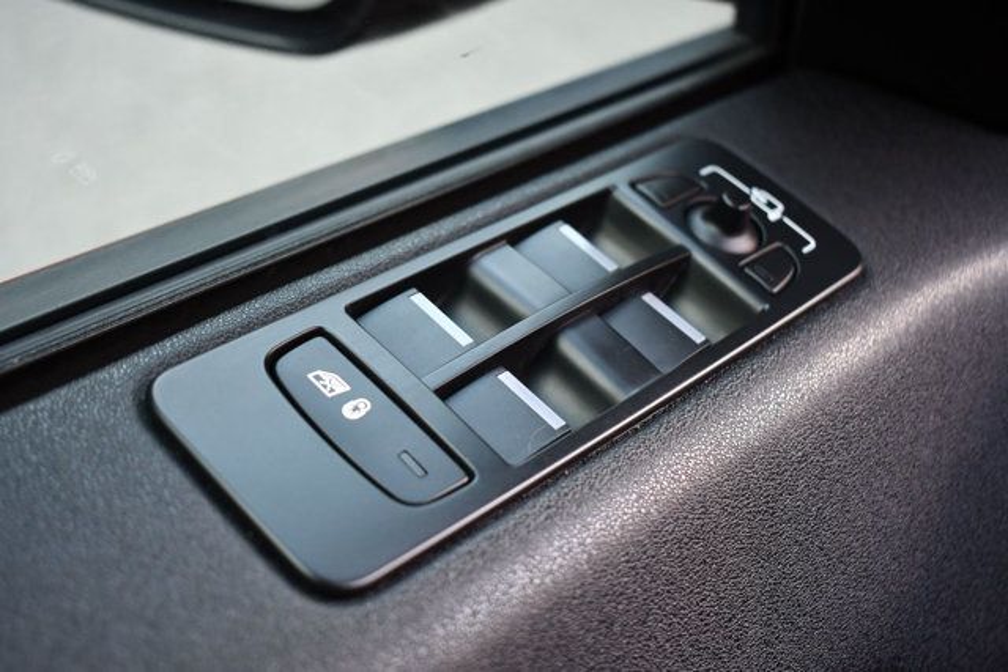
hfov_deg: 41.1
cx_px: 504
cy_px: 336
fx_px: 1344
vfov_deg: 28.1
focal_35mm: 48
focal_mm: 32
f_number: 4.5
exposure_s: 1/125
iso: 1400
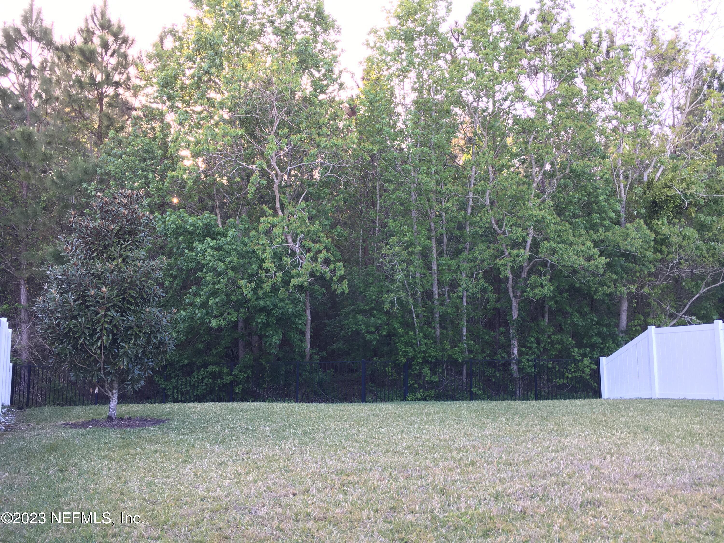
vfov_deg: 48.2
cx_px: 362
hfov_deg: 61.7
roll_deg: -0.5
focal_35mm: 29
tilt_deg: +3.7
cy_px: 272
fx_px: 607
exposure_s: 1/40
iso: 25
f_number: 2.2
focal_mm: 4.15
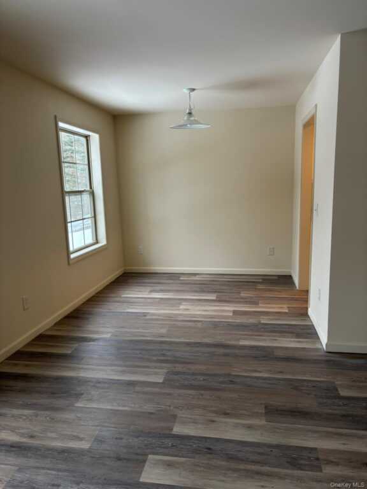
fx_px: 368
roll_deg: +0.3
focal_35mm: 26
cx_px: 184
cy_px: 244
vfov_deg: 67.3
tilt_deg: -10.9
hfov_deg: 53.1
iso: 160
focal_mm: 5.96
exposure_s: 1/60
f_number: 1.6
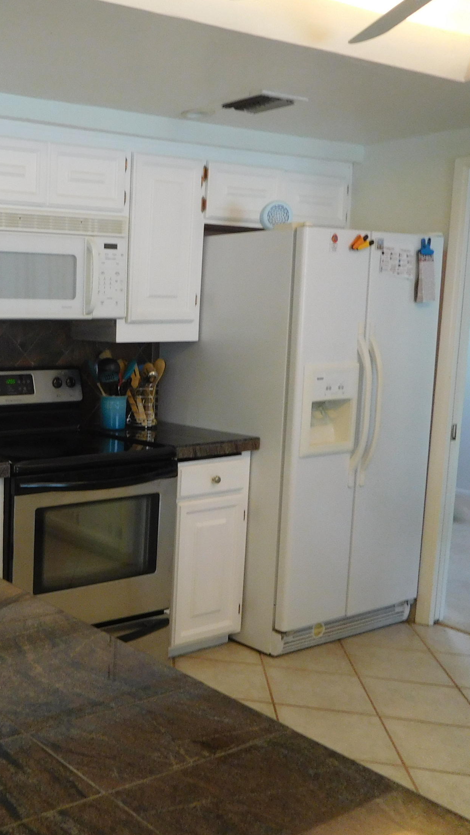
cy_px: 416
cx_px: -96
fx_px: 820
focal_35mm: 37
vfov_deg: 54.0
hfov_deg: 27.9
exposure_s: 1/30
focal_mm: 4.5
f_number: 3.4
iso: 250
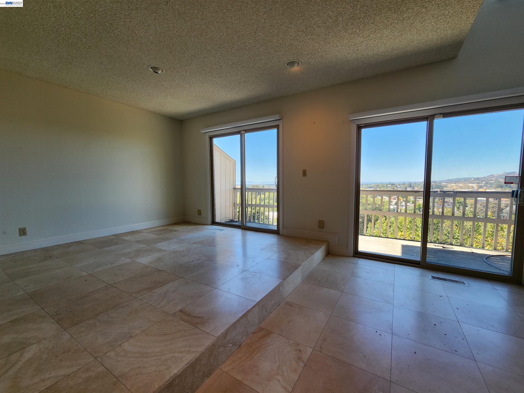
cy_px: 196
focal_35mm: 13
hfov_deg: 106.2
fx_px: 197
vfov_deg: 89.9
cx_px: 262
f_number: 2.2
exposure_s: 1/153
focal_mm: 2.2
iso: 50
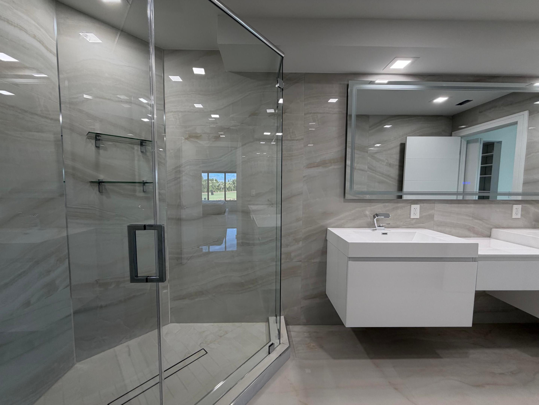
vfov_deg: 85.7
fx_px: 218
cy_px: 202
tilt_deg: -4.1
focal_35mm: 14
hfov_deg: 102.1
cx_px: 270
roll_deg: -0.3
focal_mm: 2.22
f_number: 2.2
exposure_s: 1/121
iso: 125
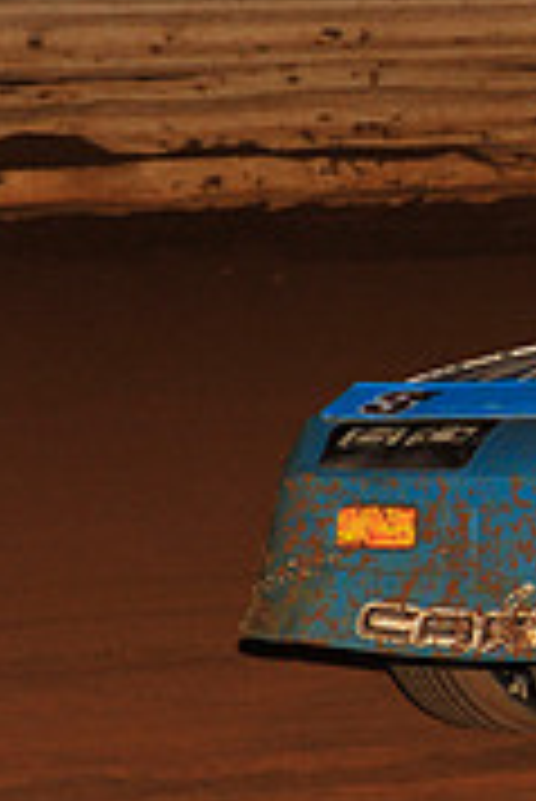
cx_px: 1004
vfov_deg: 5.1
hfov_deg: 3.4
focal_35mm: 406
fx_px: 9049
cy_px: 315
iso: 1000
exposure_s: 1/320
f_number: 6.3
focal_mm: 125
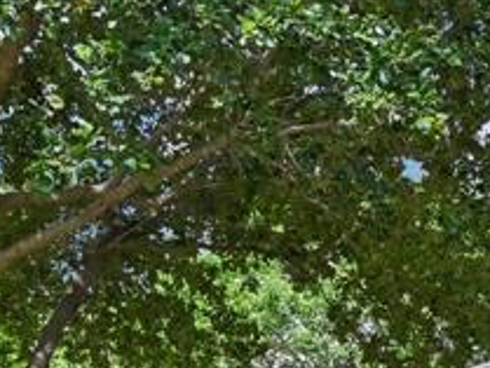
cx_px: 722
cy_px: 584
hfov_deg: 17.8
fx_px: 1402
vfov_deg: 13.9
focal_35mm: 99
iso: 400
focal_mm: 21
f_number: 8
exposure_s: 1/500
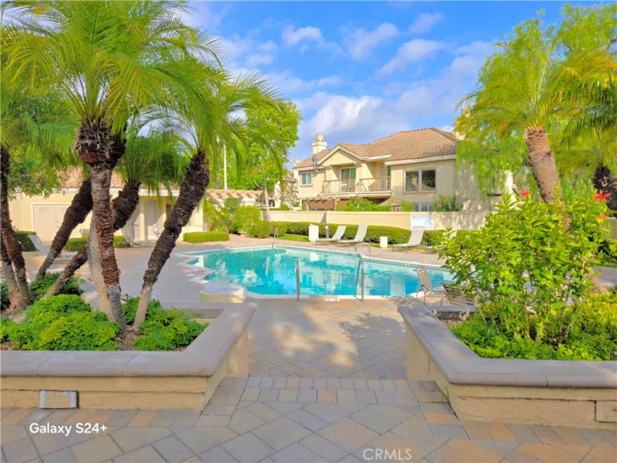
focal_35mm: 23
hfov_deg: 73.9
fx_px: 410
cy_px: 232
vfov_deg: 58.9
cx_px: 308
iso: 25
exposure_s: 1/1538
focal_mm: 5.4
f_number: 1.8
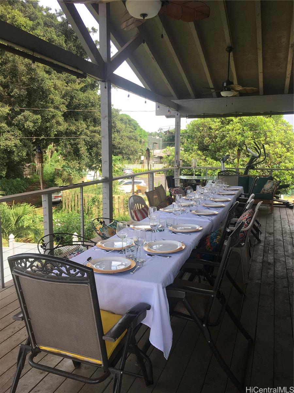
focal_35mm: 29
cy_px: 196
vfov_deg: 61.7
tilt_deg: -8.5
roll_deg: -0.5
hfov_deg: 48.2
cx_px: 147
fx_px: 328
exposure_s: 1/276
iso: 25
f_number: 2.2
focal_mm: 4.15
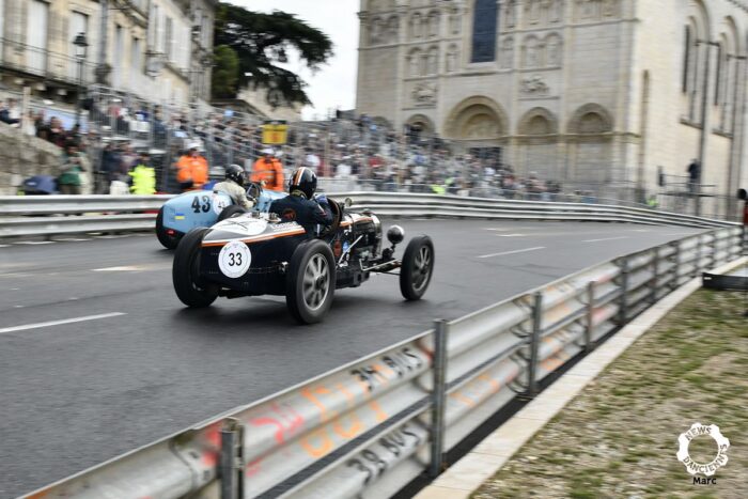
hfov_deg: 53.1
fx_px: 748
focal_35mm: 36
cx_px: 374
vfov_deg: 36.9
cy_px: 250
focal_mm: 24
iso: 100
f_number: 10
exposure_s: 1/100
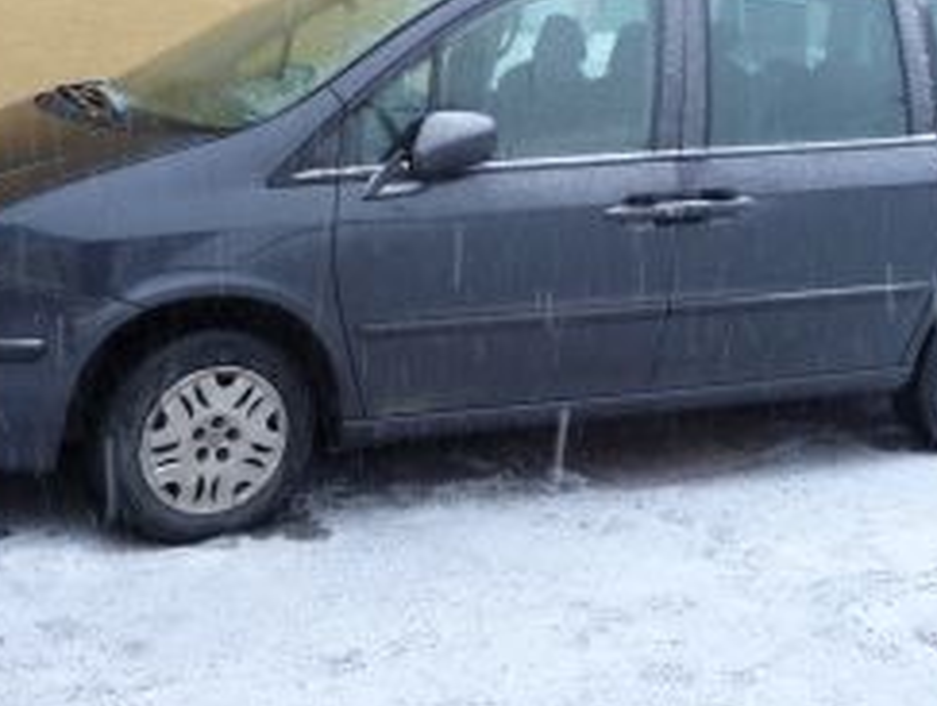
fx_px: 1247
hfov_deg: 41.2
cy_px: 224
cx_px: 467
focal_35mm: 46
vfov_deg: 31.3
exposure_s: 1/30
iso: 200
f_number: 3.3
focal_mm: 4.7
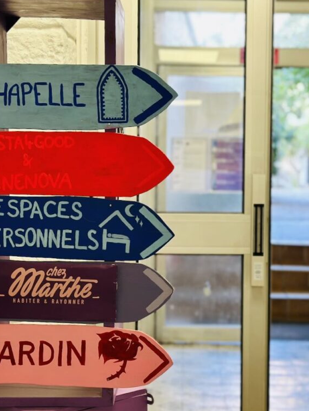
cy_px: 205
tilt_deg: -0.7
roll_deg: -2.1
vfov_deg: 29.8
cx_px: 203
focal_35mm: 65
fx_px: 774
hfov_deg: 22.5
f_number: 1.78
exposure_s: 1/50
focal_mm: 6.86
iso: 200
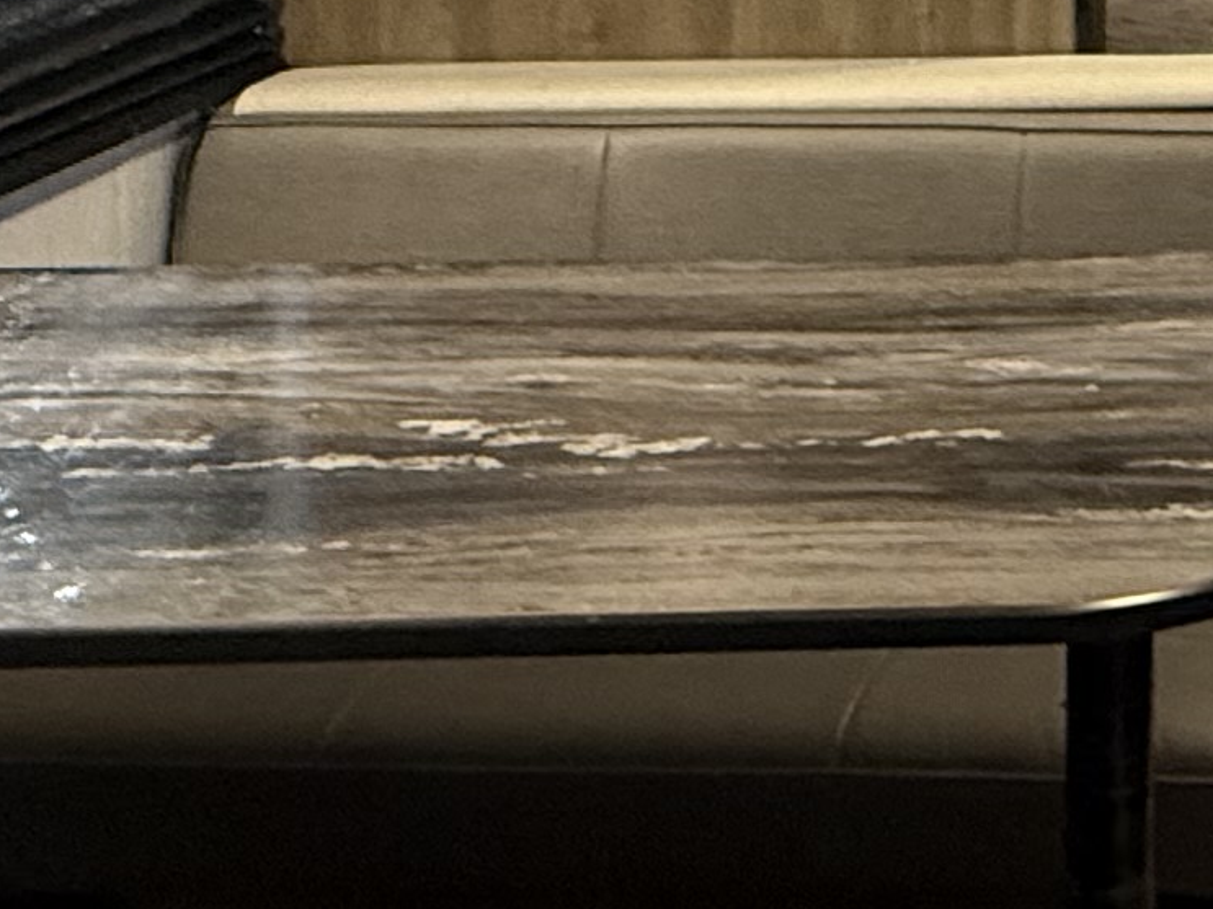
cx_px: 1758
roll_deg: +0.1
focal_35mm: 76
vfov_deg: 17.3
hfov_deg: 21.9
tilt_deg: +0.1
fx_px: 2663
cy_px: -481
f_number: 2.2
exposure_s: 1/60
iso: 400
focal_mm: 2.22
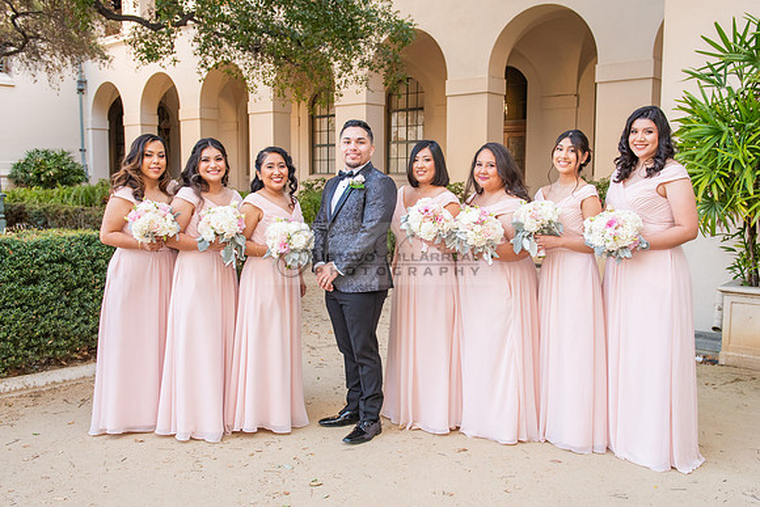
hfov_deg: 55.4
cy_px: 258
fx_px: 723
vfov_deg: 38.6
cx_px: 403
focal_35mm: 34
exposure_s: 1/200
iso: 640
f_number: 4.5
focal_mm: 29
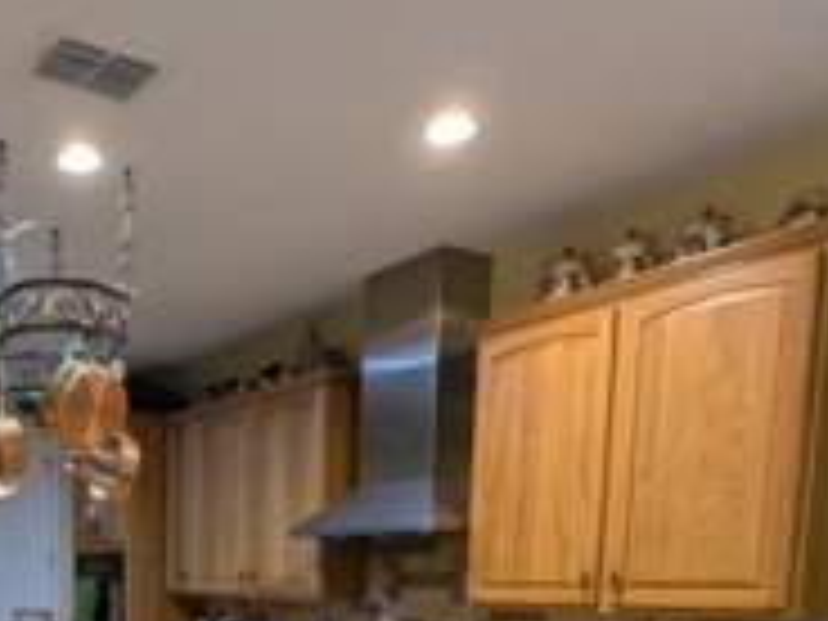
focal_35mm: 34
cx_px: 130
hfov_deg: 49.7
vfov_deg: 35.2
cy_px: 698
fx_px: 813
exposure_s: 1/40
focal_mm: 1.95
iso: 312
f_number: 2.2
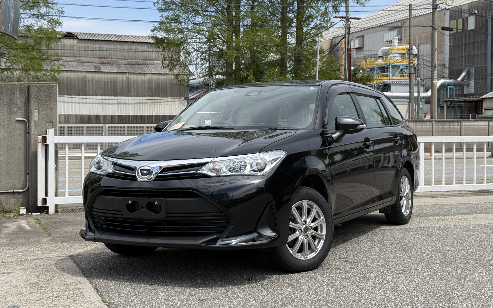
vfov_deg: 25.3
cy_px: 131
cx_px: 246
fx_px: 685
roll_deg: +0.6
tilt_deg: -0.1
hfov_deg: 39.6
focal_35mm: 51
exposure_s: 1/3378
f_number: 1.78
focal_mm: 6.76
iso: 64
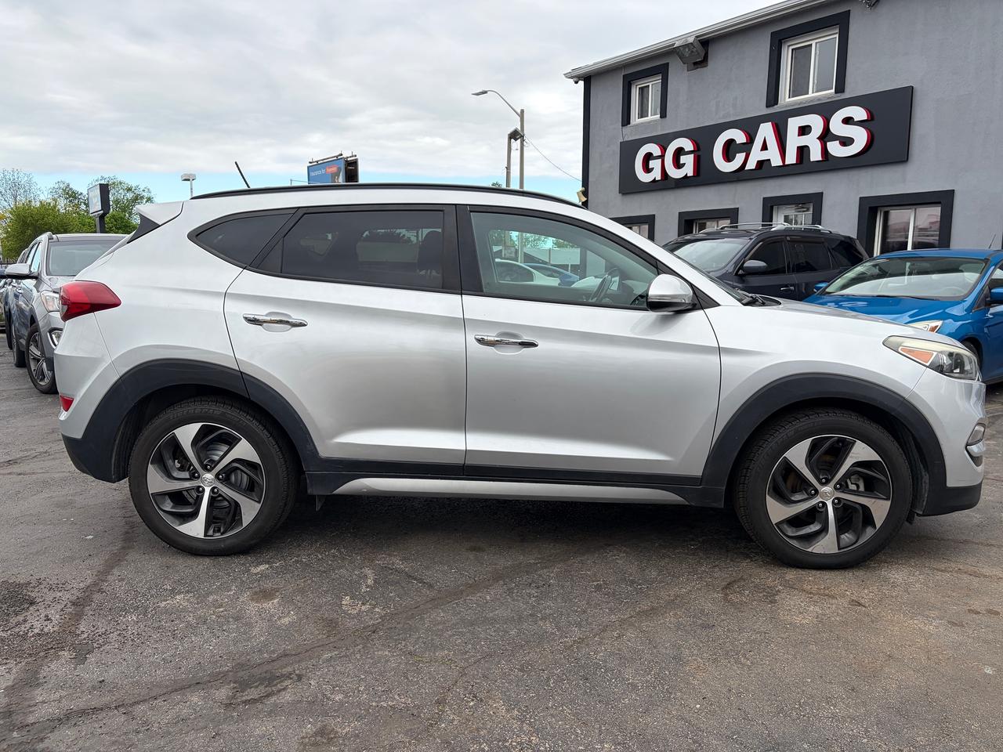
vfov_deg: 53.1
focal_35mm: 26
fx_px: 753
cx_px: 502
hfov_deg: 67.3
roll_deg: -1.1
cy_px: 376
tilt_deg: -9.1
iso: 50
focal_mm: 5.96
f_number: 1.6
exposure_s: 1/1311
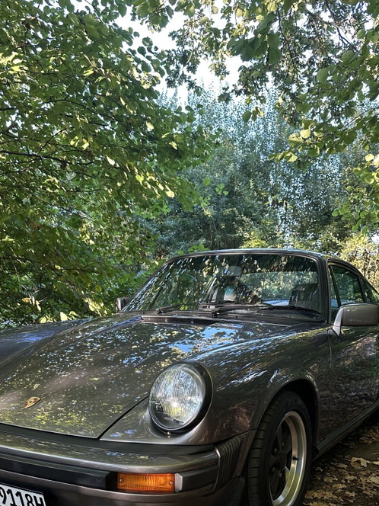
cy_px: 365
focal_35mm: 37
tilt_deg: -8.3
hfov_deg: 38.6
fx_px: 540
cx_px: 162
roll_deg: -1.1
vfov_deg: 48.6
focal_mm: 6.86
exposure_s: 1/121
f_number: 1.78
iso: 200
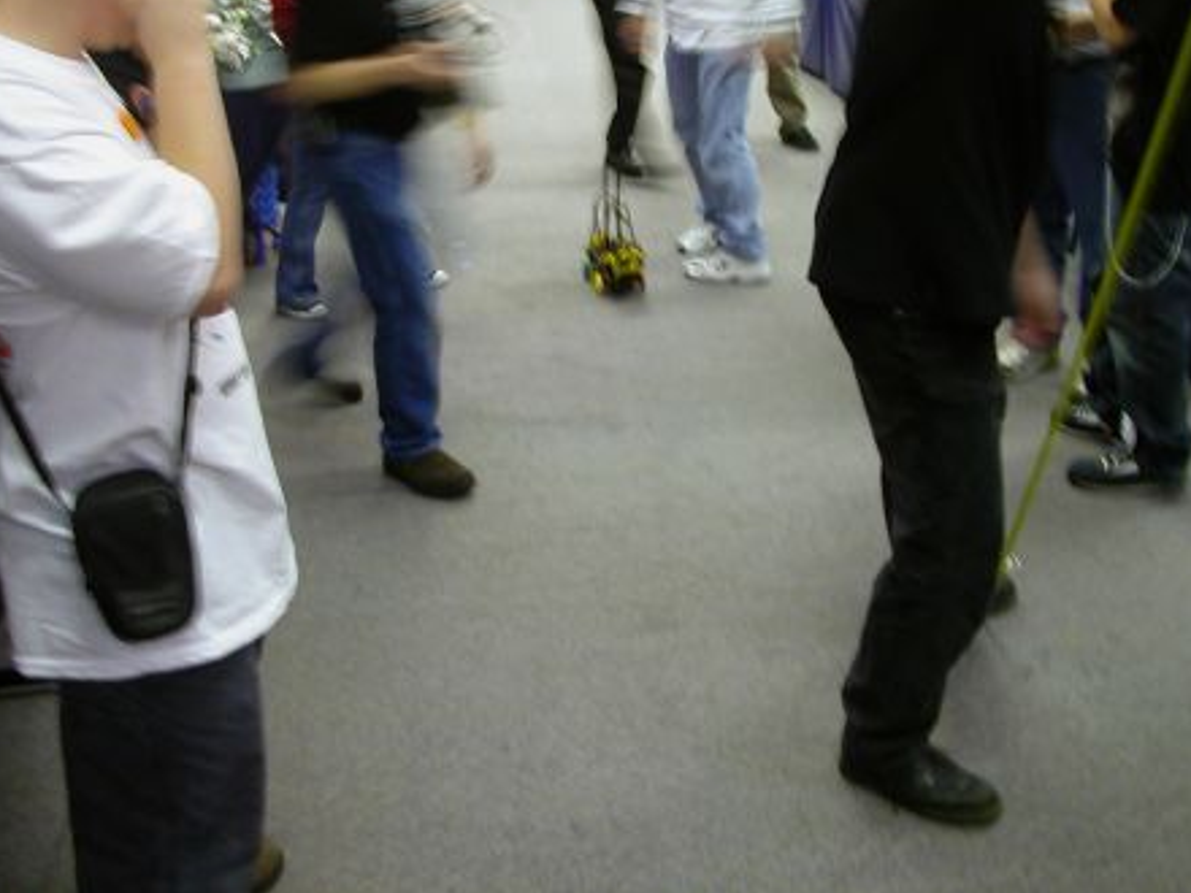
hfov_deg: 44.8
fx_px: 1445
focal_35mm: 42
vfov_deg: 34.3
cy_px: 388
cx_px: 644
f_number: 2.7
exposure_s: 1/5.7
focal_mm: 5.6
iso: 100
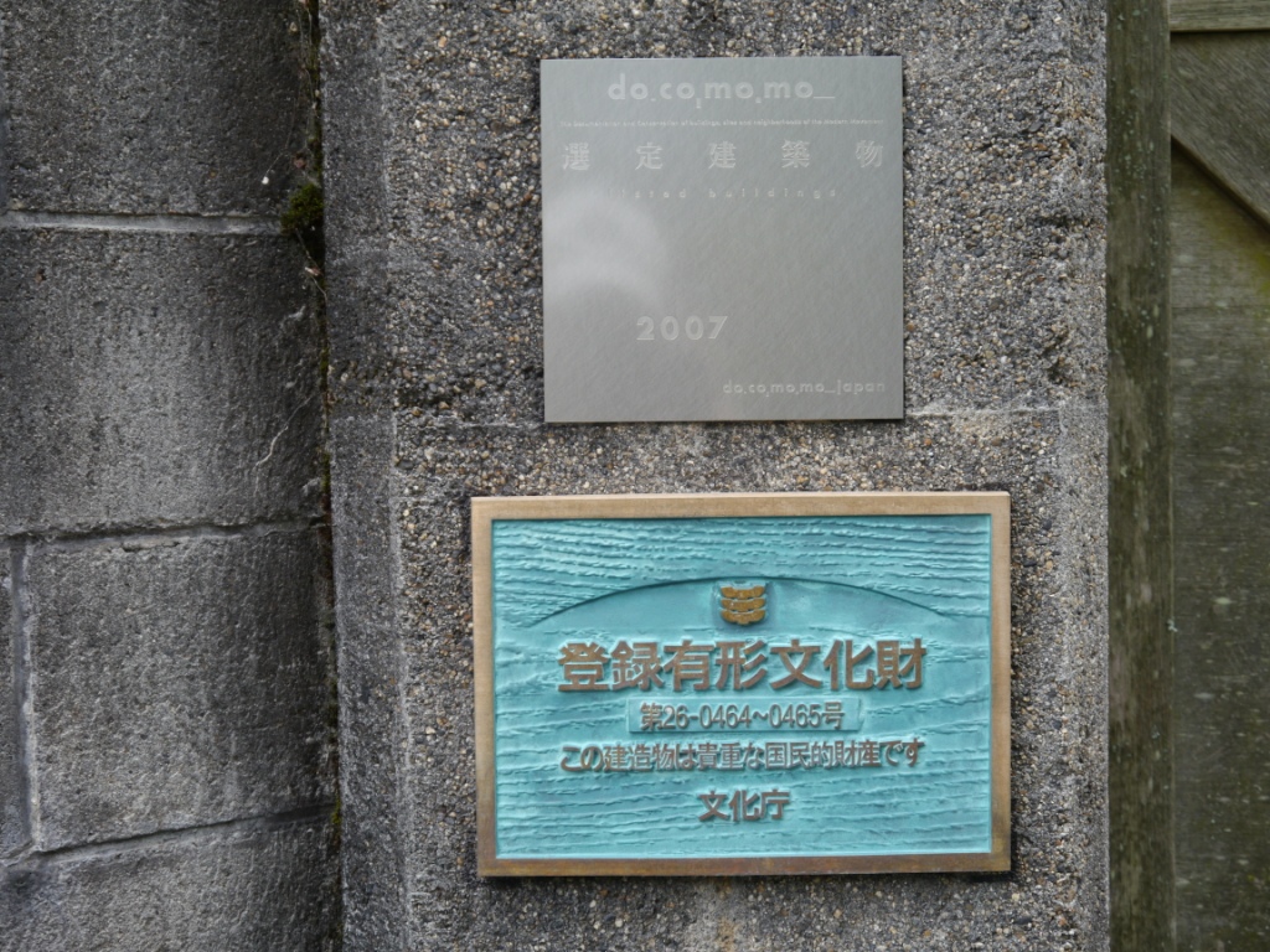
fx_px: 1908
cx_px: 635
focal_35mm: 52
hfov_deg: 36.8
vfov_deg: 28.0
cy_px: 476
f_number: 4.7
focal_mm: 26
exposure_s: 1/60
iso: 200
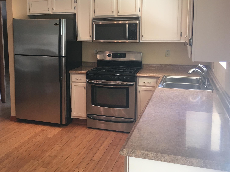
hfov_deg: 46.3
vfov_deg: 35.8
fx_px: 266
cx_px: 83
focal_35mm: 40
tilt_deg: -8.6
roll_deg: +0.5
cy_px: 65
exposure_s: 1/30
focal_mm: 4.15
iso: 80
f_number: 2.2
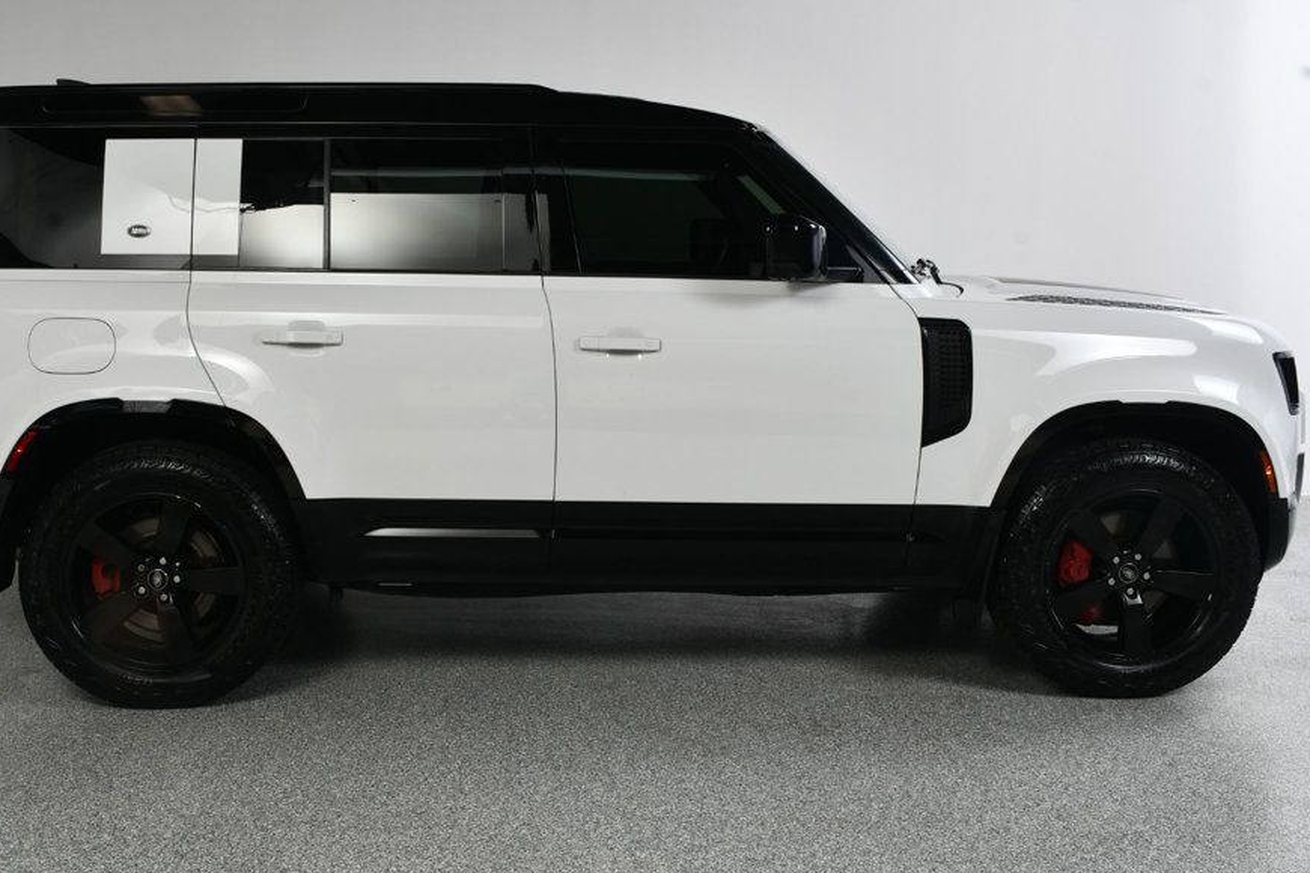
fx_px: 1455
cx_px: 587
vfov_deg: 33.4
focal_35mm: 40
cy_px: 453
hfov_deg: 48.4
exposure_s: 1/160
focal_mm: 23
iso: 100
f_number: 13
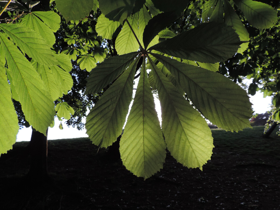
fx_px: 194
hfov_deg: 71.6
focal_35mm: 24
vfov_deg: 56.8
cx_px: 140
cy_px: 105
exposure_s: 1/1000
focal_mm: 4.3
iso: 400
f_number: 3
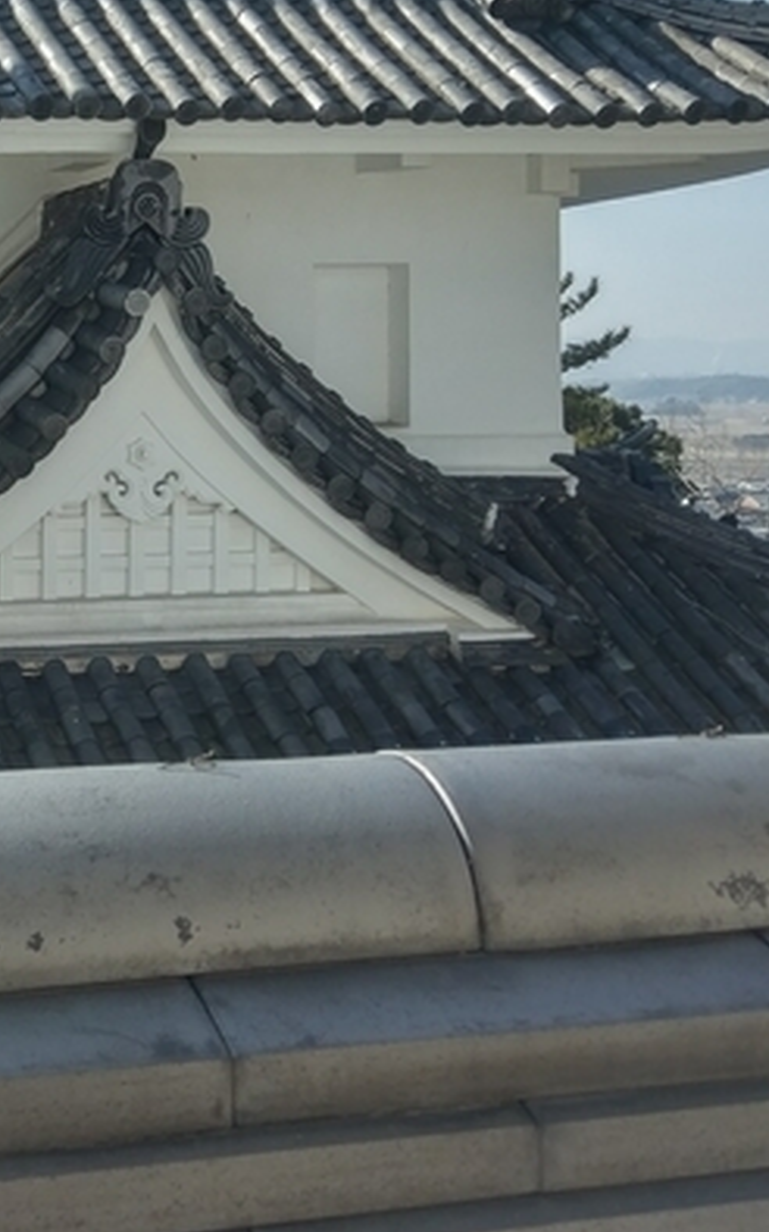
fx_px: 1879
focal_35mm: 56
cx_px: -125
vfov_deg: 35.9
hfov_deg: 21.6
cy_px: 413
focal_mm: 4.58
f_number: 1.8
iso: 100
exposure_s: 1/1959
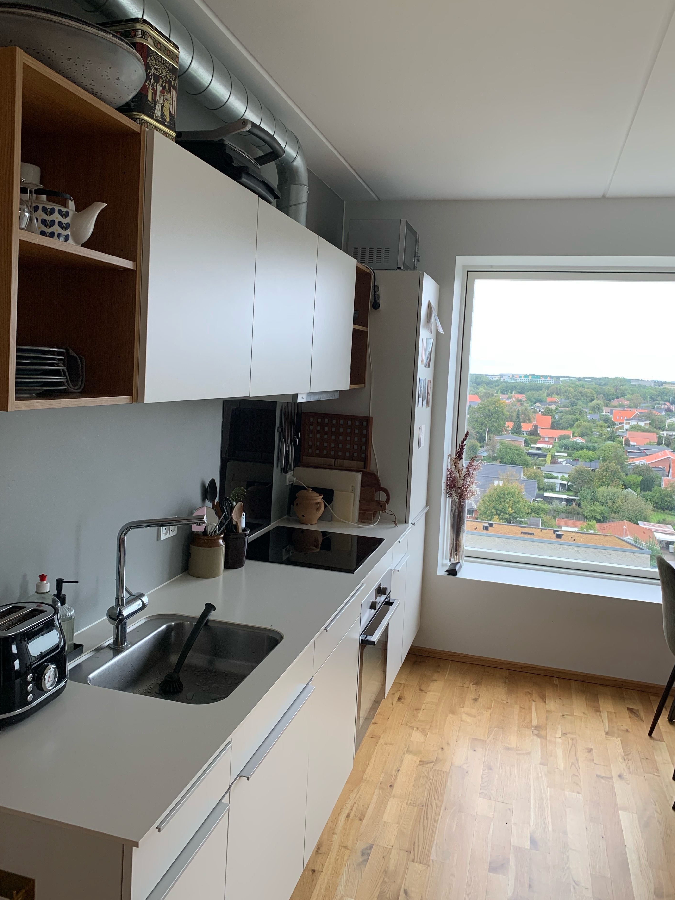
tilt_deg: -3.0
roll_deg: -3.1
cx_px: 316
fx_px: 728
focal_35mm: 28
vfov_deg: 63.4
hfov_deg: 49.7
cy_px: 419
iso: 64
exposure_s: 1/121
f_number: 1.8
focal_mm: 4.25
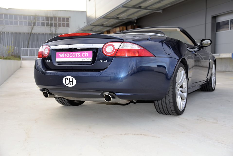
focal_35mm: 38
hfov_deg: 50.7
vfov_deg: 35.1
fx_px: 246
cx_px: 116
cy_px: 78
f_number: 4
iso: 160
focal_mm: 38
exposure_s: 1/200
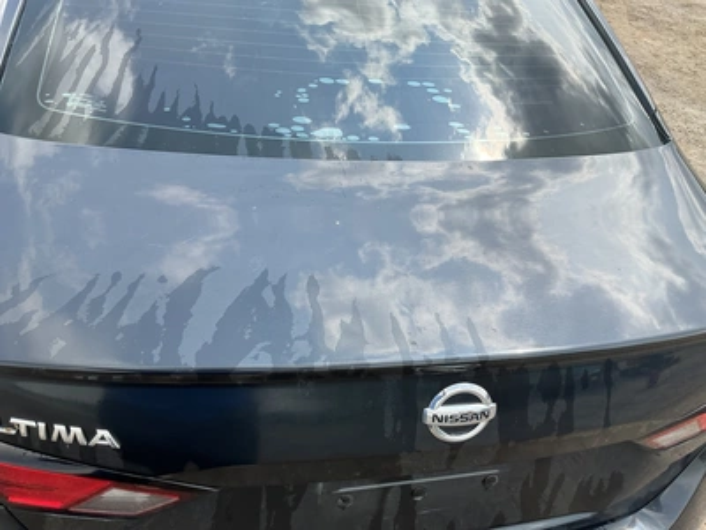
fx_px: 571
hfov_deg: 63.4
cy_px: 265
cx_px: 353
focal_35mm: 28
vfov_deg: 49.7
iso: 25
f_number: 1.8
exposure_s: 1/719
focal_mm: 3
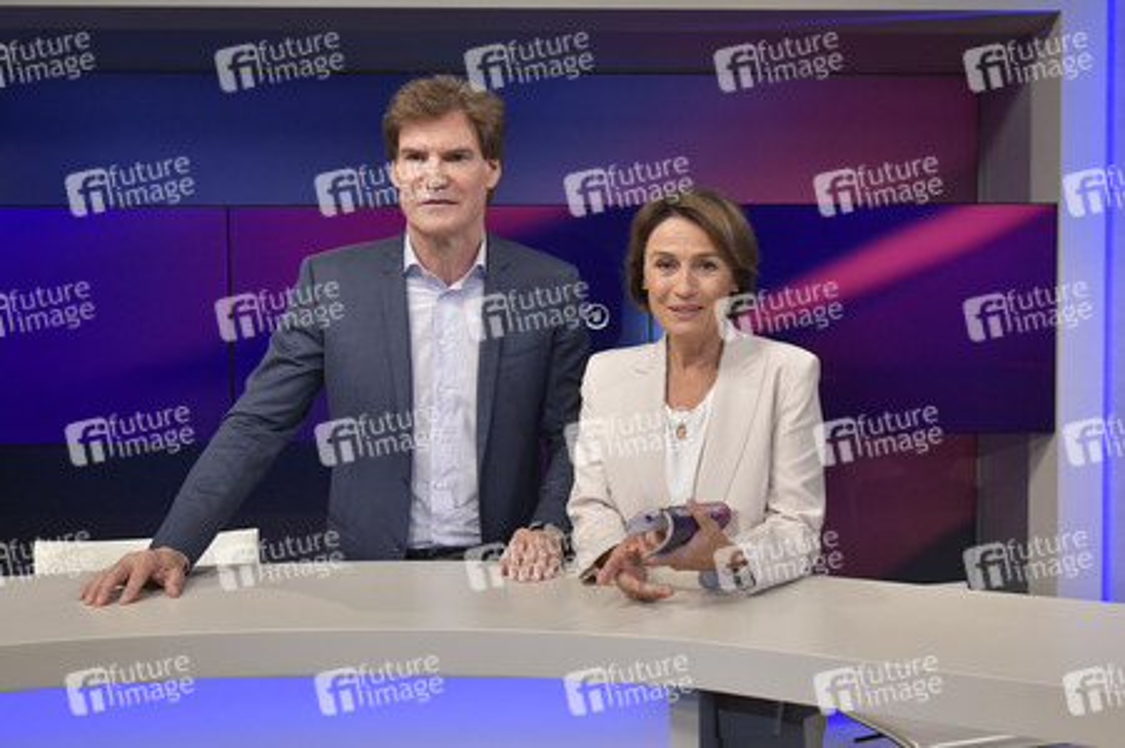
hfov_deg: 58.8
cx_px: 562
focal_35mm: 32
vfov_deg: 41.1
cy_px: 374
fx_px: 999
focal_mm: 32
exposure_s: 1/200
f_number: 6.3
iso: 2500
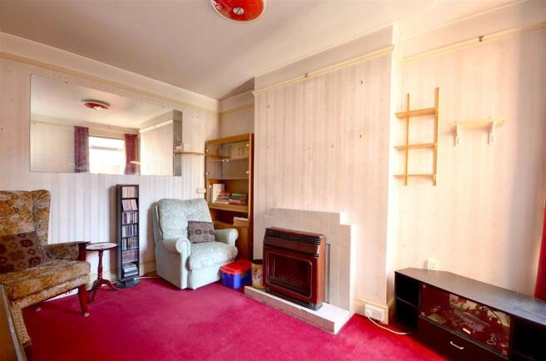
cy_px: 180
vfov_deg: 77.0
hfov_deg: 100.5
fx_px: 227
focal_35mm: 15
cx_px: 273
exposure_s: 1.6
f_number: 11
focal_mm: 10
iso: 200
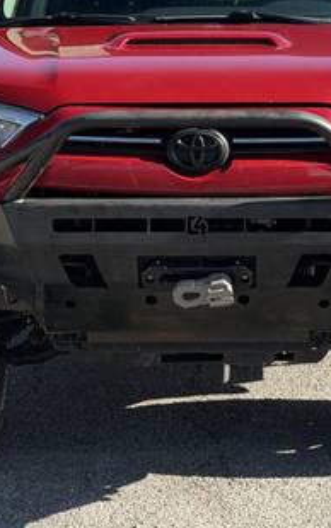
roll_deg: +2.3
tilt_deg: -5.5
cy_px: 160
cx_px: 208
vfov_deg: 19.7
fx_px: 1514
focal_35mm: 105
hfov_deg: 12.5
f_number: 1.78
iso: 80
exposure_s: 1/875
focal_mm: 6.76
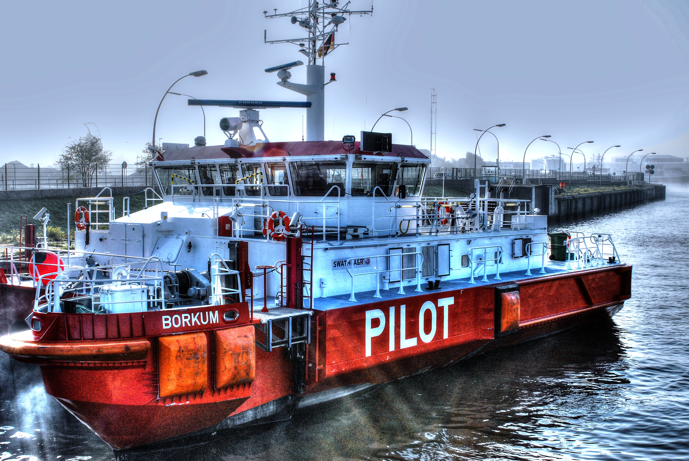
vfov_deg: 32.0
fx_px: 805
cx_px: 344
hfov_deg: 46.3
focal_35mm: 42
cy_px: 230
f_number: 9
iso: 200
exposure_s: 1/320
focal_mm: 28
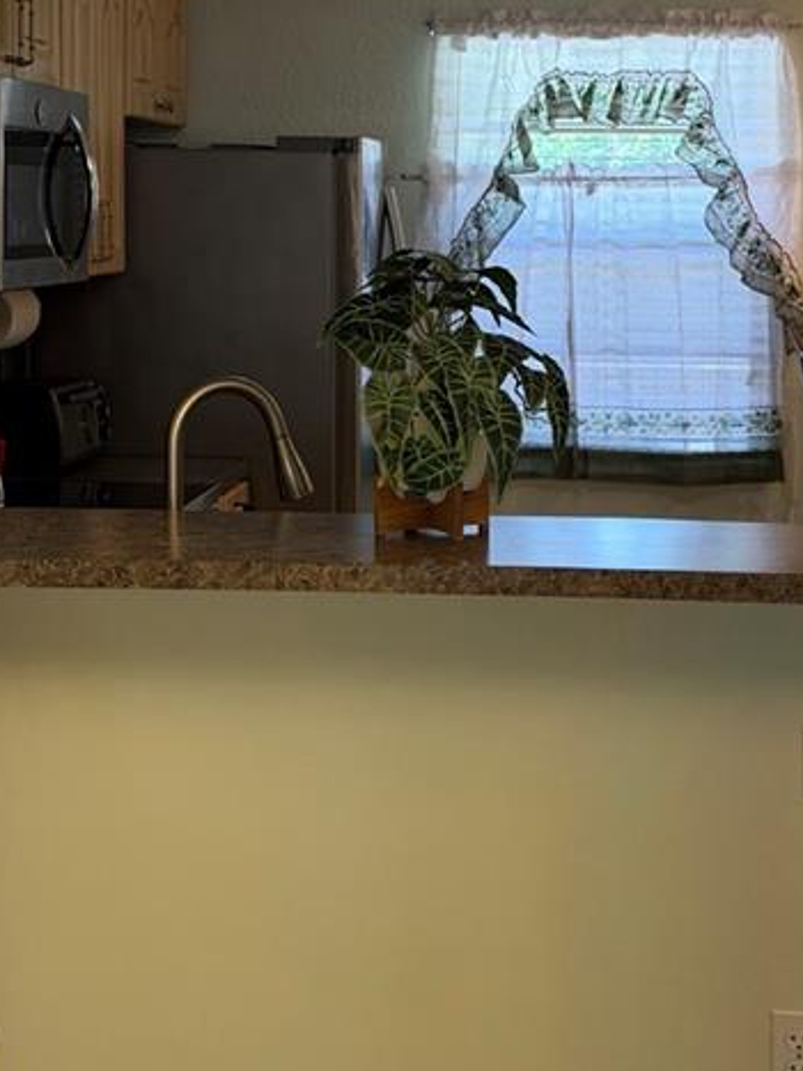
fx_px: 2445
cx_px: 463
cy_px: 385
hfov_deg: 18.6
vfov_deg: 24.6
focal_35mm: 79
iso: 80
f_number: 1.78
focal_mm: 6.76
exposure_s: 1/60
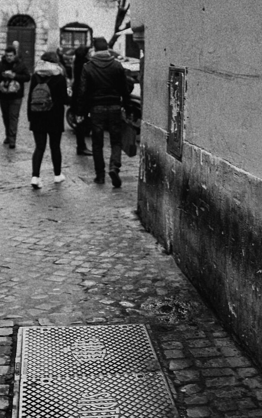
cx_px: 138
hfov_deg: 18.6
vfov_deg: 29.0
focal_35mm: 70
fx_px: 799
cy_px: 113
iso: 400
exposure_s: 1/250
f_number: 2
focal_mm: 28
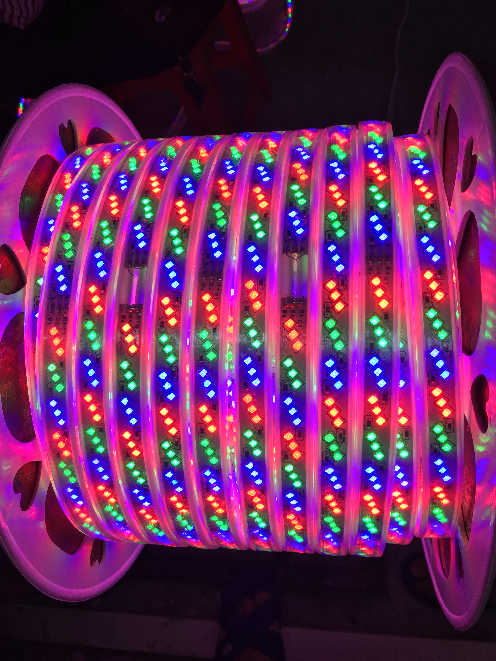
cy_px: 330
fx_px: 554
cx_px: 248
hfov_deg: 48.2
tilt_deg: -69.4
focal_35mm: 29
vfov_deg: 61.7
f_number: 2.2
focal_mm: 4.15
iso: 32
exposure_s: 1/100
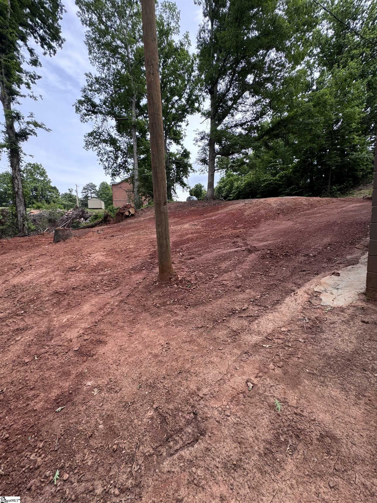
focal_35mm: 14
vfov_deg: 102.1
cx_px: 188
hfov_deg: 85.7
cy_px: 252
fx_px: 203
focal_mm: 2.22
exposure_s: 1/357
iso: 40
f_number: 2.2
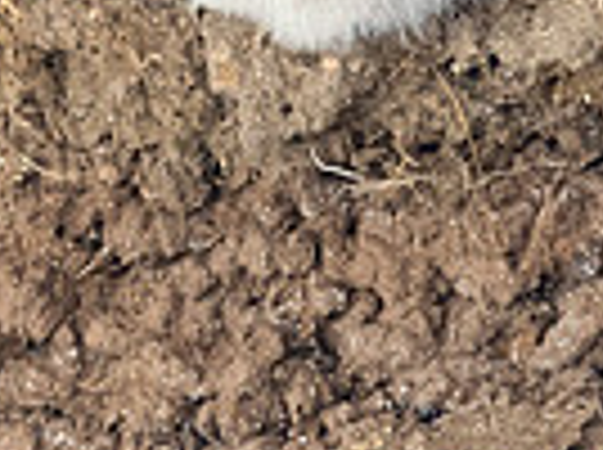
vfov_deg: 0.5
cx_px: -345
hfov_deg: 0.7
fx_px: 50757
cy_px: -369
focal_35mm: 2919
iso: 1000
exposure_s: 1/400
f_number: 4
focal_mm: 210
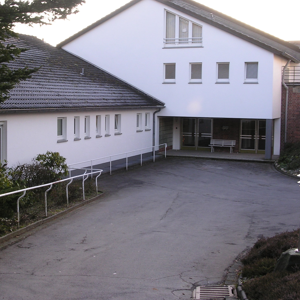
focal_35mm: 53
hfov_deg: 31.8
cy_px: 128
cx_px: 88
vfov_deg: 32.2
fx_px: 520
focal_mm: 7.8
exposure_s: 1/45
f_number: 5.6
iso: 100
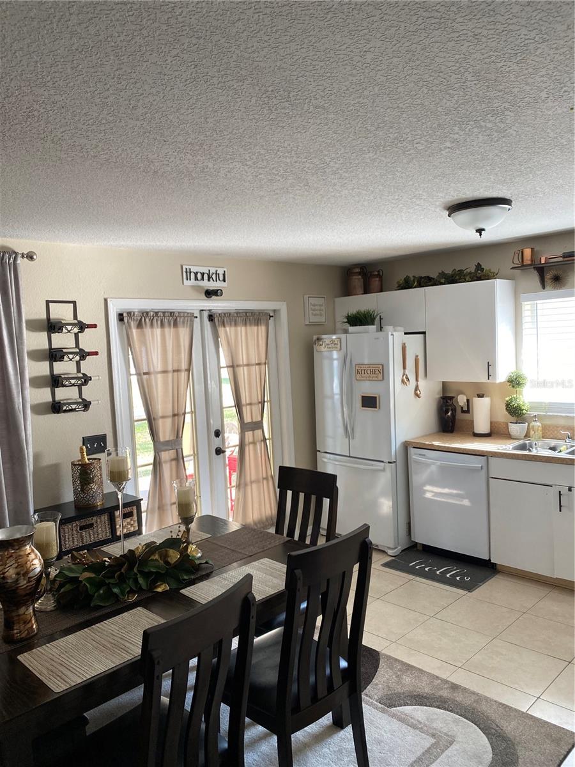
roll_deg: +2.2
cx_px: 288
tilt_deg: -2.3
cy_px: 384
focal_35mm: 26
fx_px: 576
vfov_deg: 67.3
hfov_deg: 53.1
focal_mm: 4.25
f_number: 1.8
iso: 125
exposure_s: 1/121
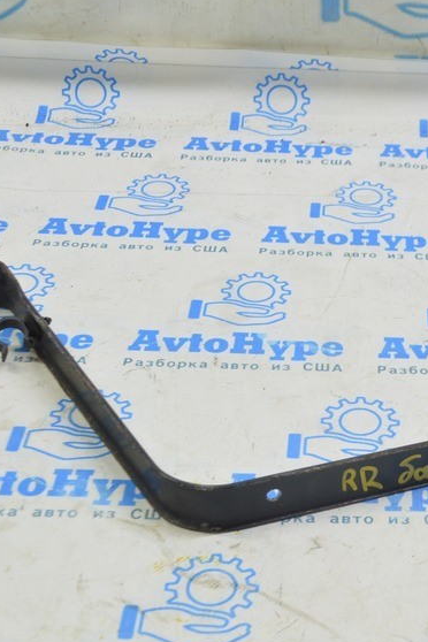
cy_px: 377
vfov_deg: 30.5
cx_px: 449
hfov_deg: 19.9
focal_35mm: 66
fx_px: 1177
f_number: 5.6
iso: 400
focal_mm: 24
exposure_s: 1/20
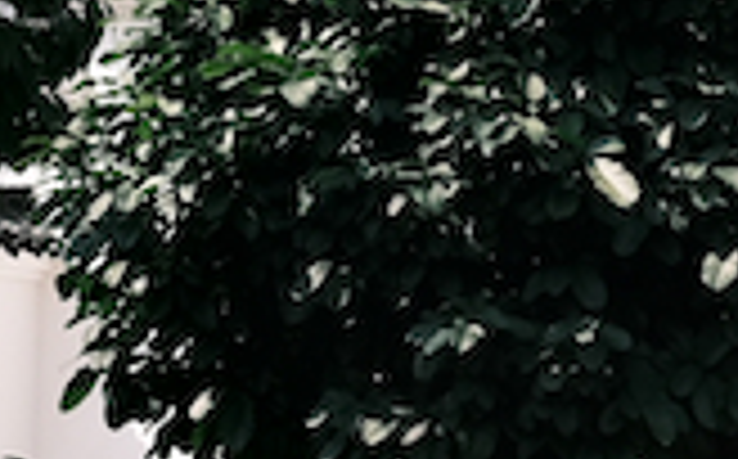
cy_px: 495
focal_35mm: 399
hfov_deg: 5.2
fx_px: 8014
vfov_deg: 3.3
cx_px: 1584
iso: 320
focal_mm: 33
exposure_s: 1/900
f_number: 5
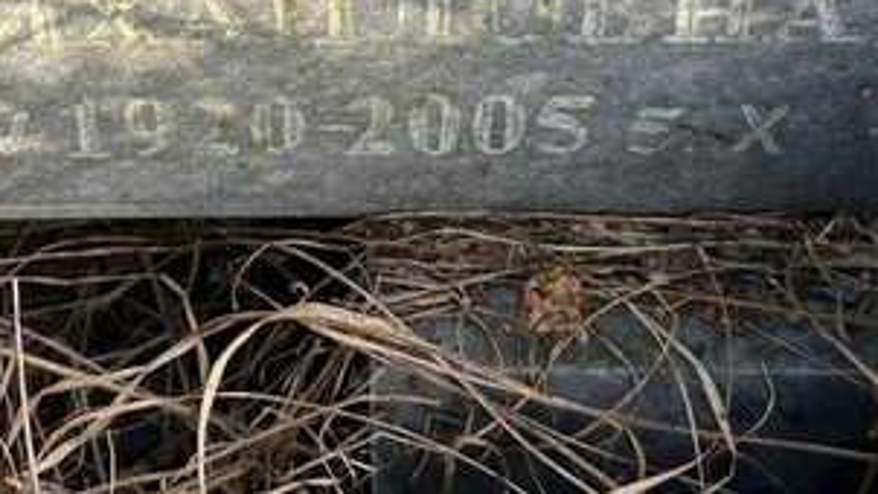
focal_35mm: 75
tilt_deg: -39.8
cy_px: -186
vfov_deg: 15.2
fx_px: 1746
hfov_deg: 28.1
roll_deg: -0.4
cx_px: 343
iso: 50
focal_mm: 5.7
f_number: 1.5
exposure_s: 1/448
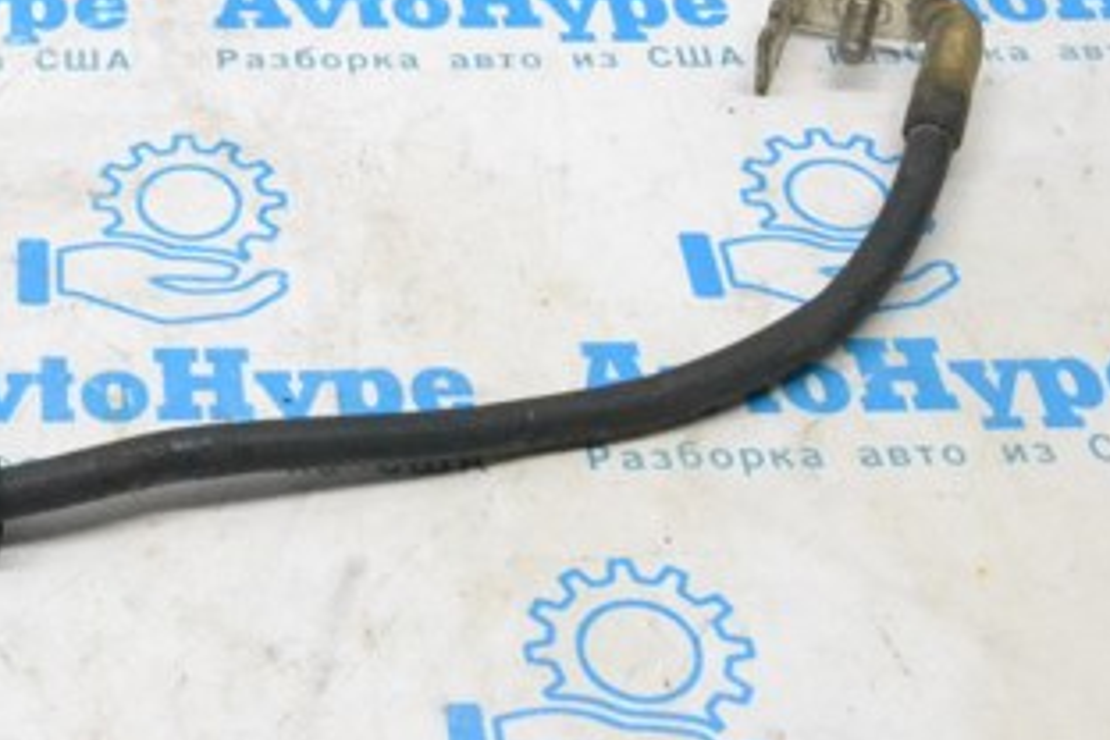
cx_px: -7
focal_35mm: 80
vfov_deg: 16.7
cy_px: -7
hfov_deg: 24.2
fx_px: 2466
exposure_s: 1/100
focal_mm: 26
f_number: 13
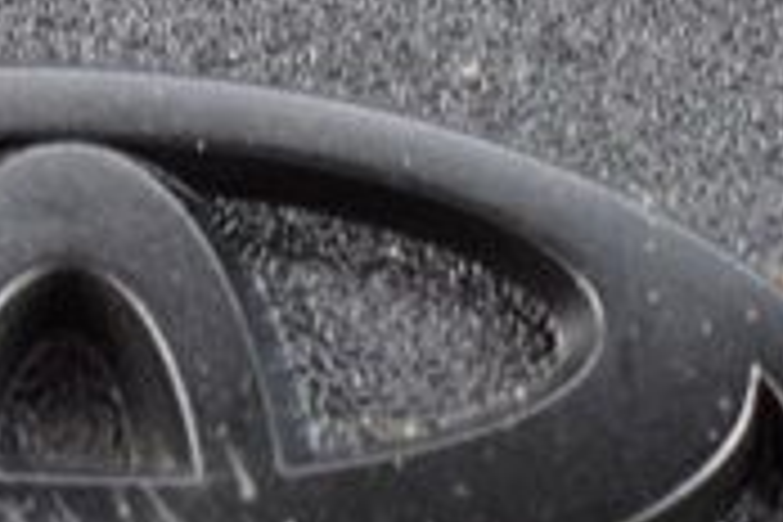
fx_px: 7286
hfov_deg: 6.1
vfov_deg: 4.1
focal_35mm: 335
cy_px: 9
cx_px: 104
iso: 400
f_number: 7.1
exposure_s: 1/25
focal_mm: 38
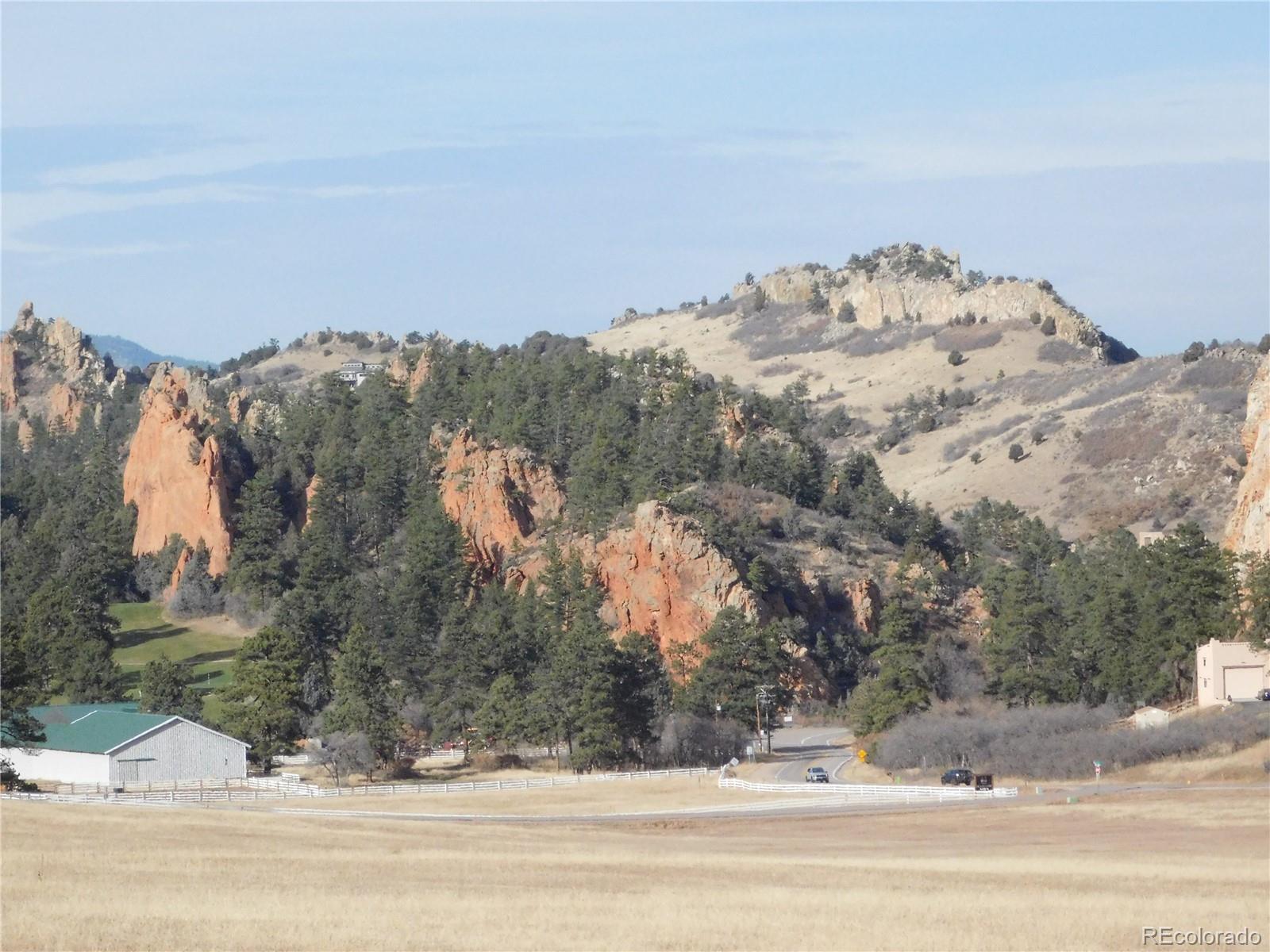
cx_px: 635
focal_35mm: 170
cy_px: 476
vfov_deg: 8.7
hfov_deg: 11.6
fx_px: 6237
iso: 800
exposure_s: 1/1000
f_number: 10.6
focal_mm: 30.1
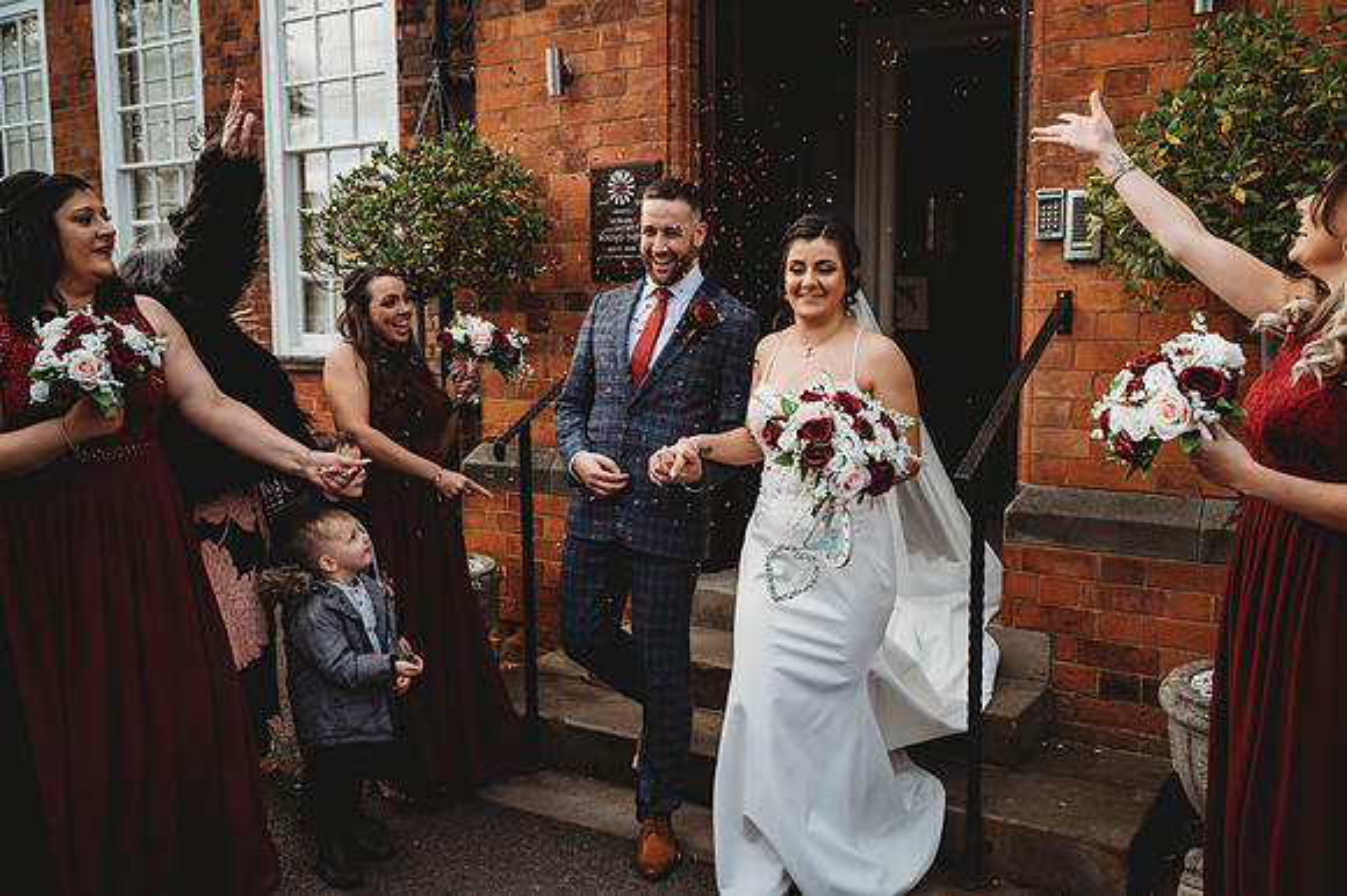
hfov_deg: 58.0
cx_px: 674
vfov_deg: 40.5
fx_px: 1215
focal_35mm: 32
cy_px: 448
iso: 720
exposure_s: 1/800
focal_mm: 32.5
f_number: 4.5
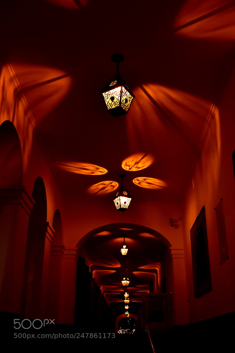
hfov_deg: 34.2
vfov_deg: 49.5
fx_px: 382
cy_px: 176
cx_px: 118
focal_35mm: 39
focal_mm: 26
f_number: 3.8
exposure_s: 1/80
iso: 400
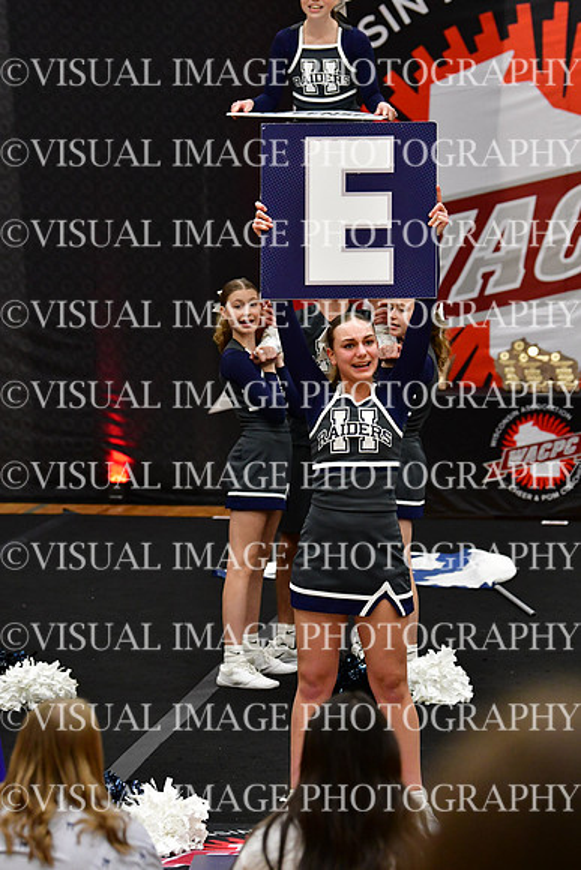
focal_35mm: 180
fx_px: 4355
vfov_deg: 11.4
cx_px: 290
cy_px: 435
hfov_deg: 7.6
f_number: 4
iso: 4000
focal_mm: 120
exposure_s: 1/500
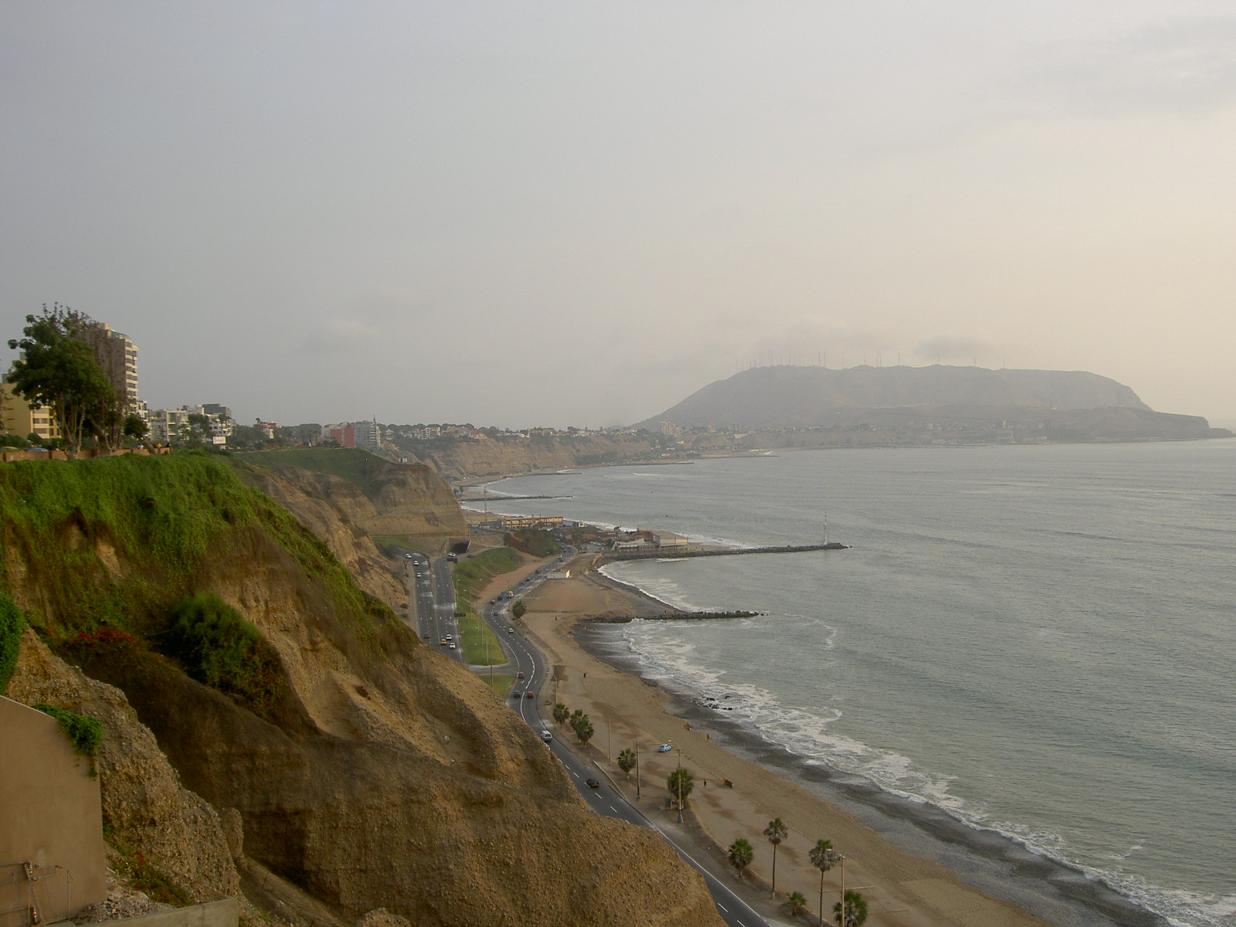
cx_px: 618
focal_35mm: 39
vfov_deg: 36.8
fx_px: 1393
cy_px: 464
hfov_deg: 47.9
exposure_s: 1/125
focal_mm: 8
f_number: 4.7
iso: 100
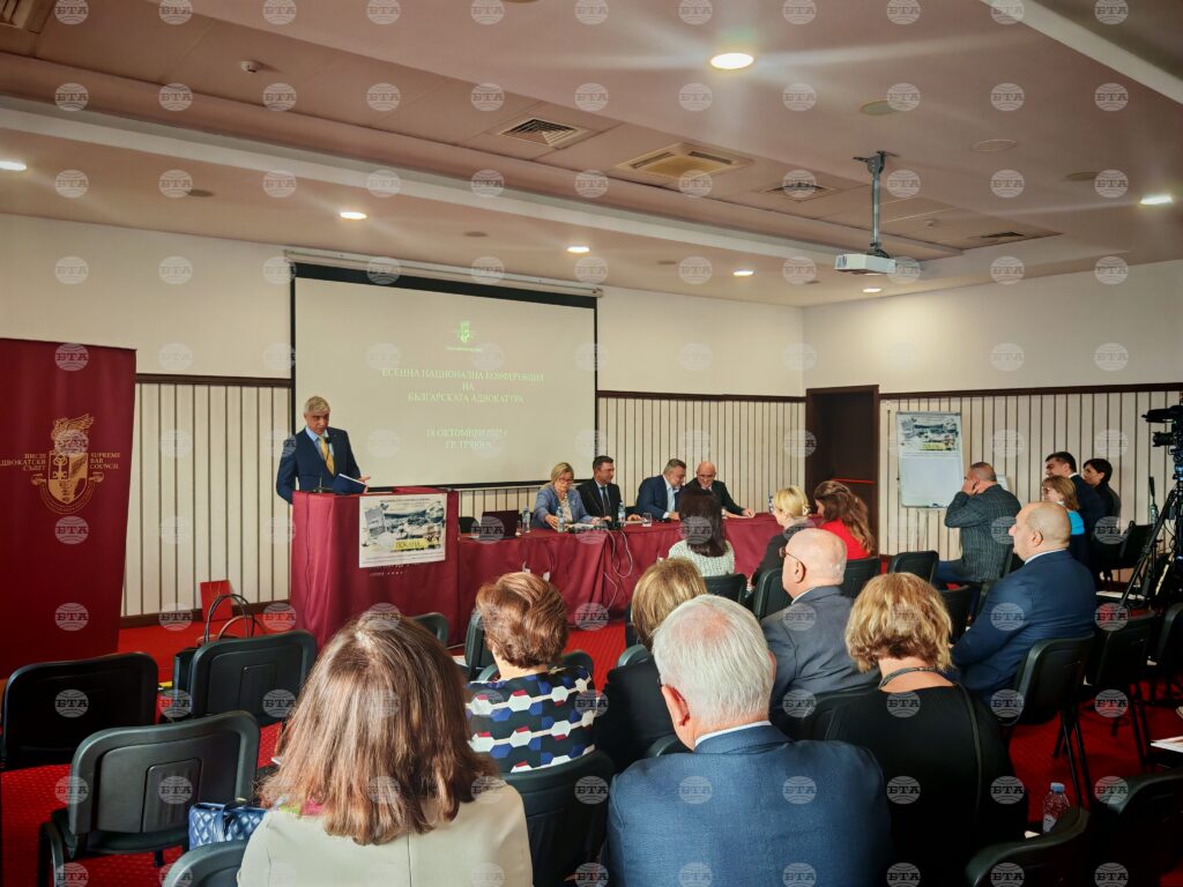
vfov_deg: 51.4
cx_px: 592
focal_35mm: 27
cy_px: 444
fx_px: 923
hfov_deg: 65.3
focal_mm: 6.83
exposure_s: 1/380
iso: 500
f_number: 1.4
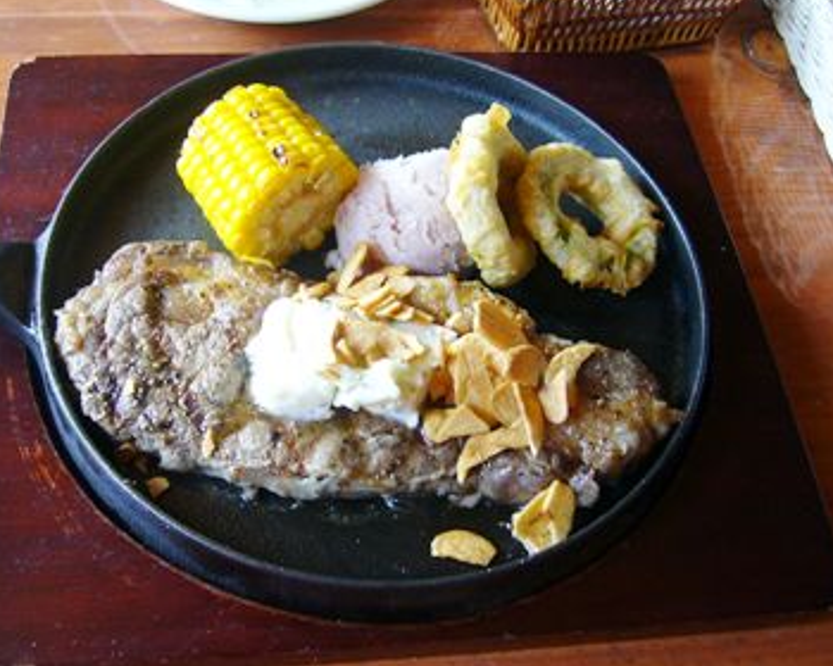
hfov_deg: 46.8
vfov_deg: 38.2
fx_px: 961
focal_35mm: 39
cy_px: 340
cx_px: 378
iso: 100
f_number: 2.8
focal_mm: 5.8
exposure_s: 1/25
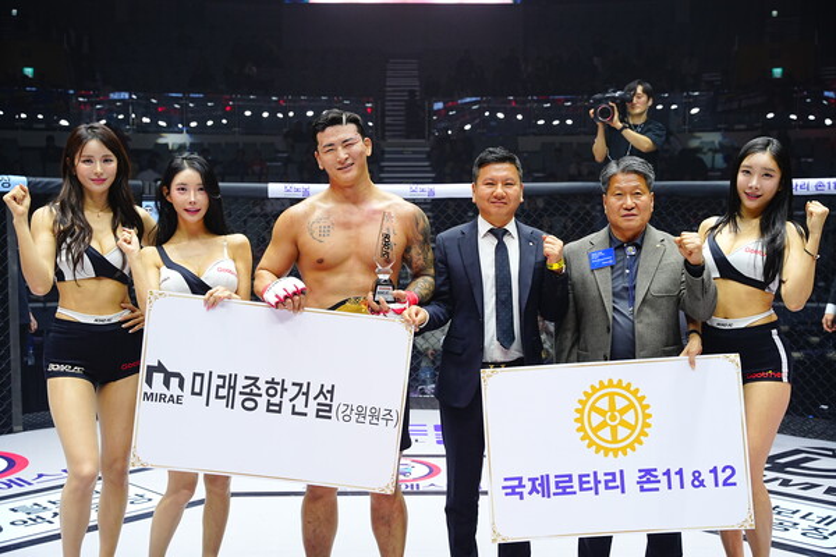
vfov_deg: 31.8
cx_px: 418
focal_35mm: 42
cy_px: 278
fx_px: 978
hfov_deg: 46.3
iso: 1250
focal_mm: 42.1
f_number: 4
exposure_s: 1/640
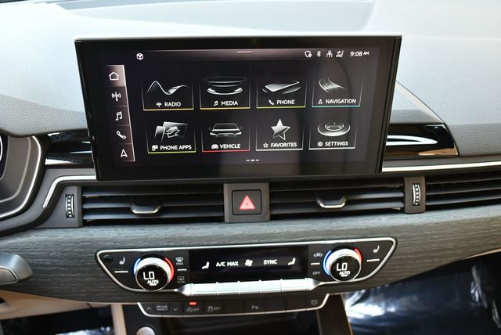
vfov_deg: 36.9
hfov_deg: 53.1
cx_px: 250
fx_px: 501
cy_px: 168
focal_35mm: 36
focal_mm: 18
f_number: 3.5
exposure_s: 1/125
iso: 1100
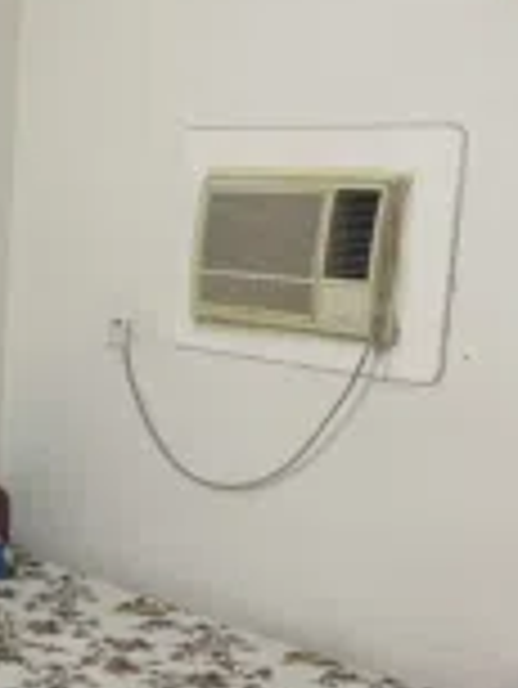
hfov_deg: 20.4
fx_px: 1355
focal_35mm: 68
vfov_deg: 28.5
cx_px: -86
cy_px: 400
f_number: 1.6
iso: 250
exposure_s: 1/50
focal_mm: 4.2
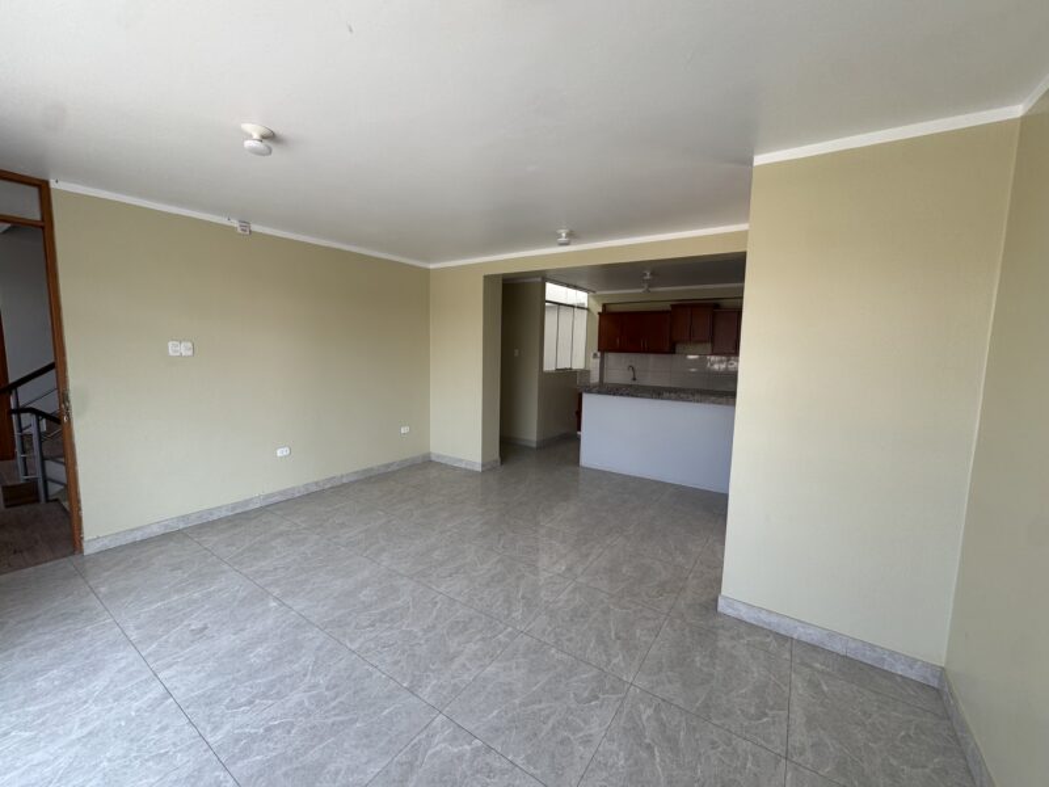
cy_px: 394
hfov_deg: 102.1
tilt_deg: -6.3
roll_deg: -1.6
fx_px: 424
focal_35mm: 14
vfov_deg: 85.7
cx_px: 524
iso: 40
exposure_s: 1/134
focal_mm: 2.22
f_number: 2.2
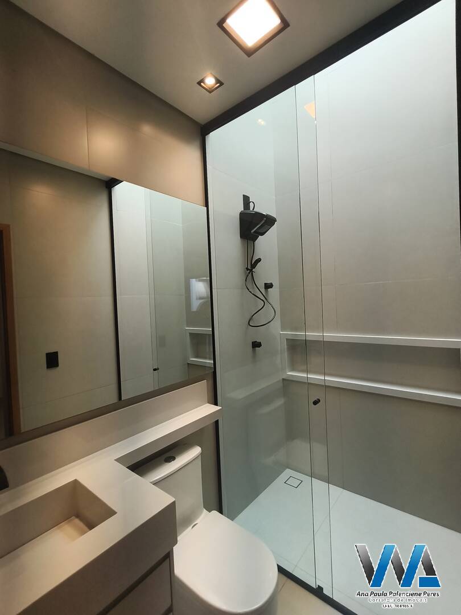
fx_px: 266
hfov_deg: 81.7
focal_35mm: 15
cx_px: 230
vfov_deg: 98.2
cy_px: 308
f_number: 2.2
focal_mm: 1.67
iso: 50
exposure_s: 1/215
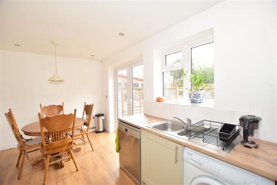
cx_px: 138
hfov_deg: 100.4
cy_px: 92
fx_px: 115
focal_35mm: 15
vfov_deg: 77.3
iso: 500
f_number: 4
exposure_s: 1/60
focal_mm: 10
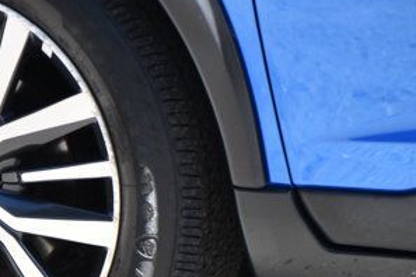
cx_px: -11
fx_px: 4113
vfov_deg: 3.9
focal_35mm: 356
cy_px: 190
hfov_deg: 5.8
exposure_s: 1/250
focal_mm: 110
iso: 400
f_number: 5.6
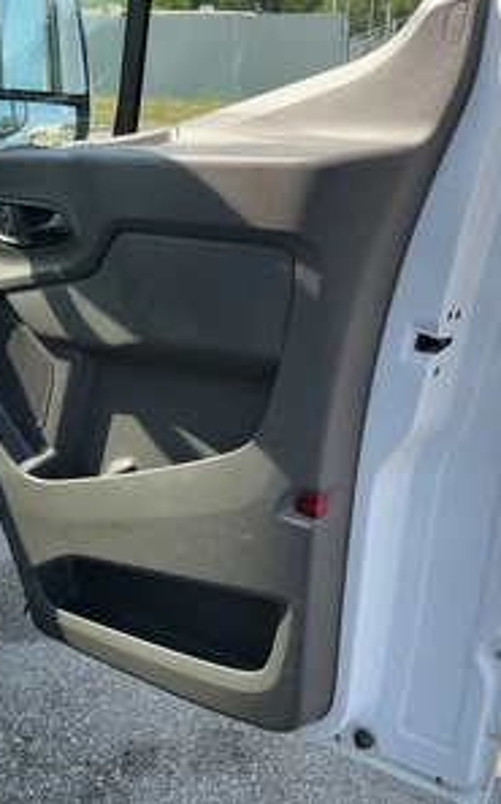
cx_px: 198
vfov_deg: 49.3
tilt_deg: -17.2
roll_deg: -2.1
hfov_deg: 31.8
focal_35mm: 40
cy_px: 403
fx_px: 876
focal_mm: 3
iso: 25
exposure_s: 1/442
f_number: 1.8
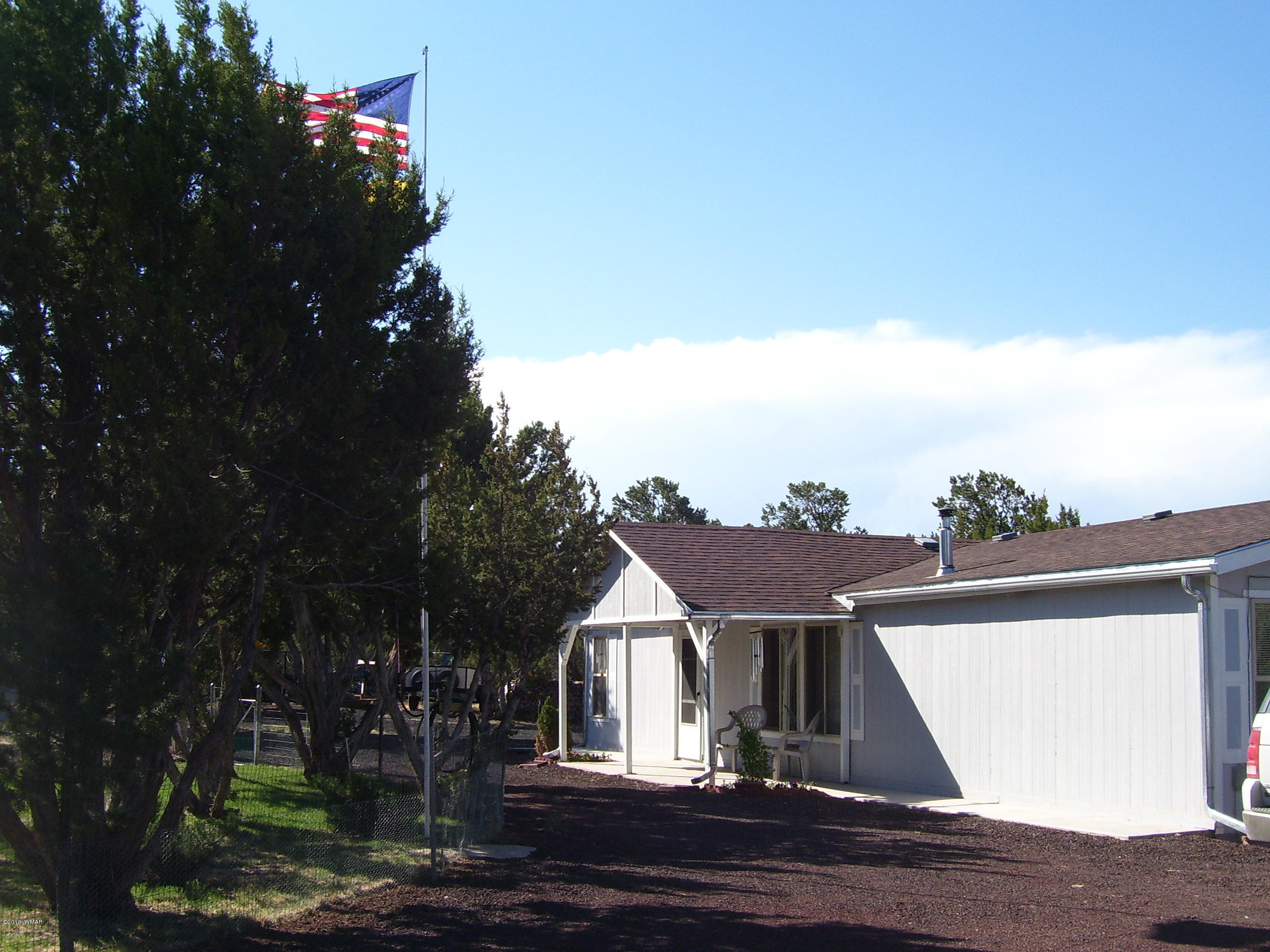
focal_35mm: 42
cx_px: 635
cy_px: 476
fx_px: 1541
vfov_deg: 34.3
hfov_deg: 44.8
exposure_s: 1/250
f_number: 5.6
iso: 80
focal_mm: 7
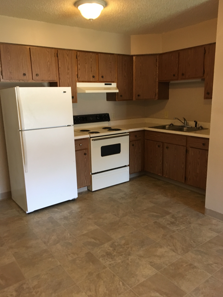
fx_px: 249
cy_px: 148
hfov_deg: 48.2
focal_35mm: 29
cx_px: 112
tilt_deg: -13.8
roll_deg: +2.2
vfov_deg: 61.7
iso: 200
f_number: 2.2
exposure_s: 1/24
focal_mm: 4.15
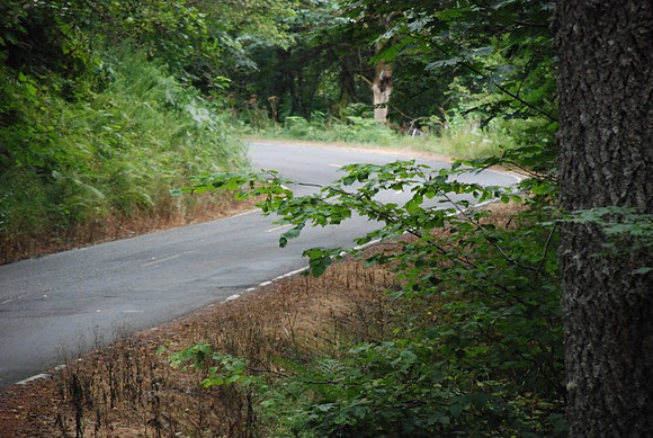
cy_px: 219
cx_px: 326
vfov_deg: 6.8
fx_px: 3680
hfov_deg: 10.1
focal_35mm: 202
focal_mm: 135
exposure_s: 1/200
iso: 1600
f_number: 5.6
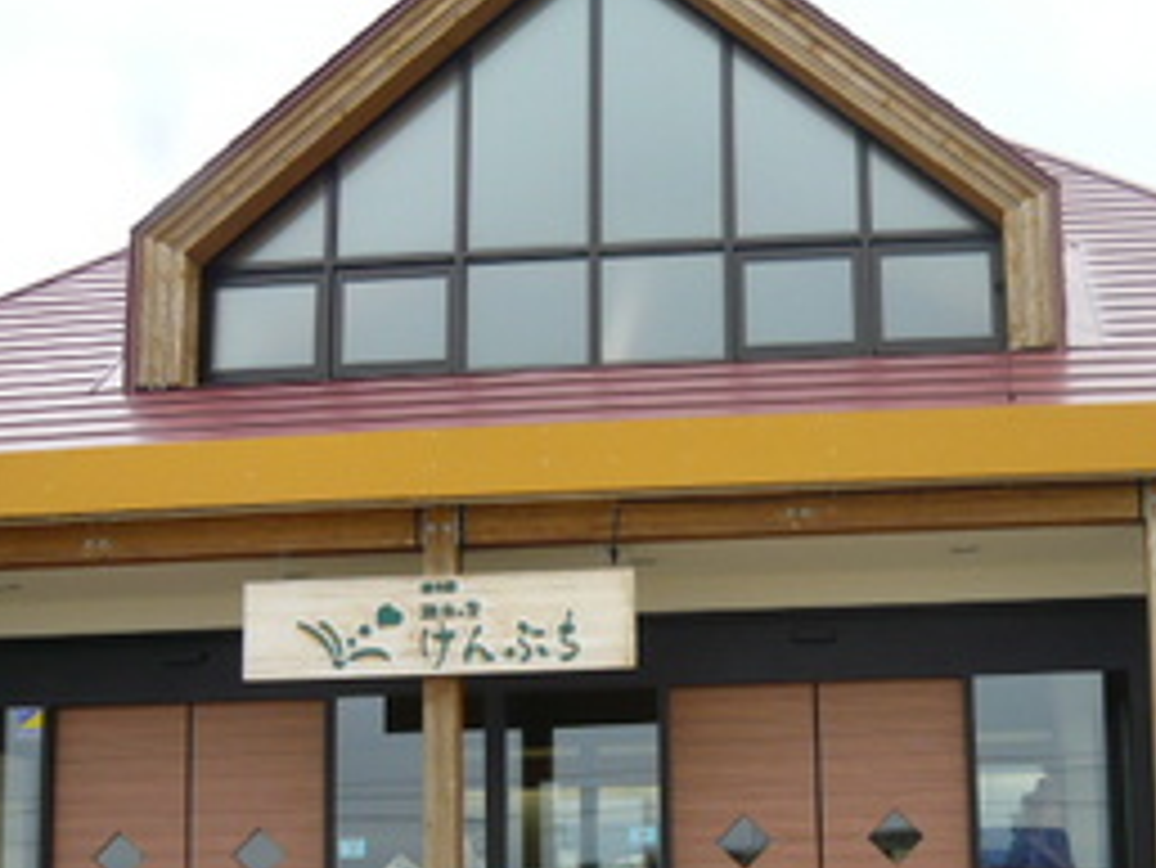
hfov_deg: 34.9
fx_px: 1804
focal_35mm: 54
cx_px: 846
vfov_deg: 26.7
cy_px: 636
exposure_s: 1/250
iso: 100
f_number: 2.8
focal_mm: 5.5
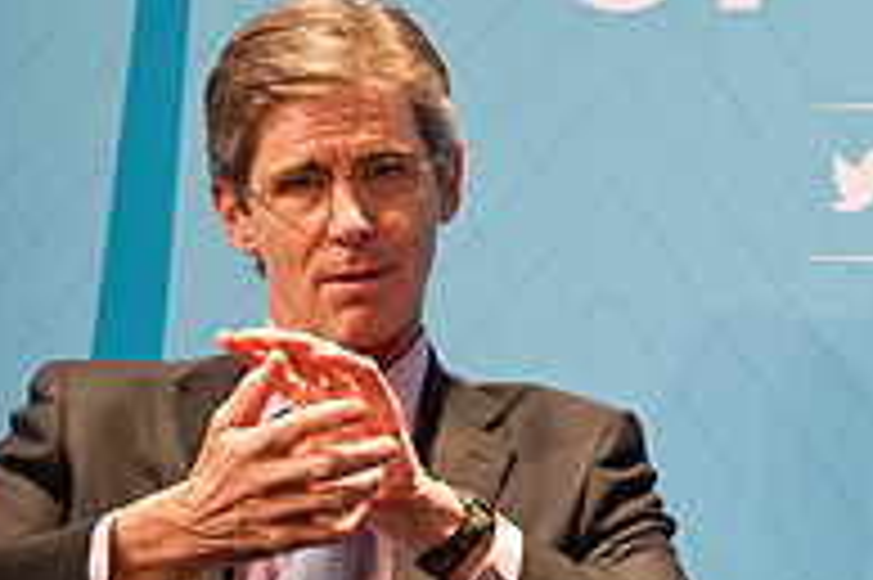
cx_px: 1251
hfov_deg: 5.5
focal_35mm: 374
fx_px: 9062
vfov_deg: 3.7
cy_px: -72
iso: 2500
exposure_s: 1/200
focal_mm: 125
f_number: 3.2
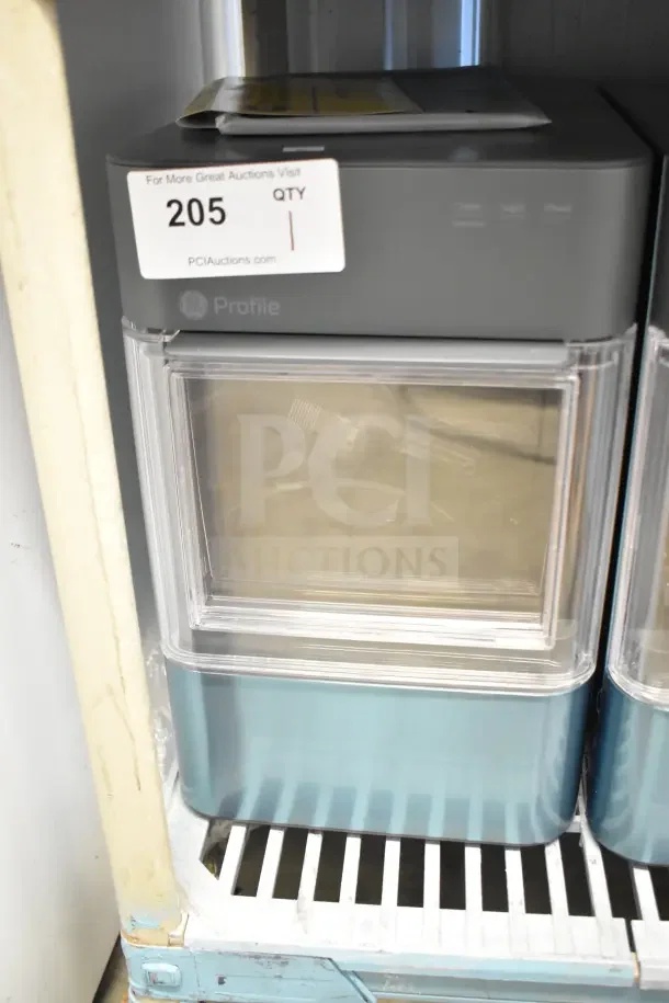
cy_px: 502
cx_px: 334
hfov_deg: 36.9
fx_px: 1003
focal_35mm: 36
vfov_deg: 53.1
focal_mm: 24
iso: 6400
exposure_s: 1/60
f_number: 4
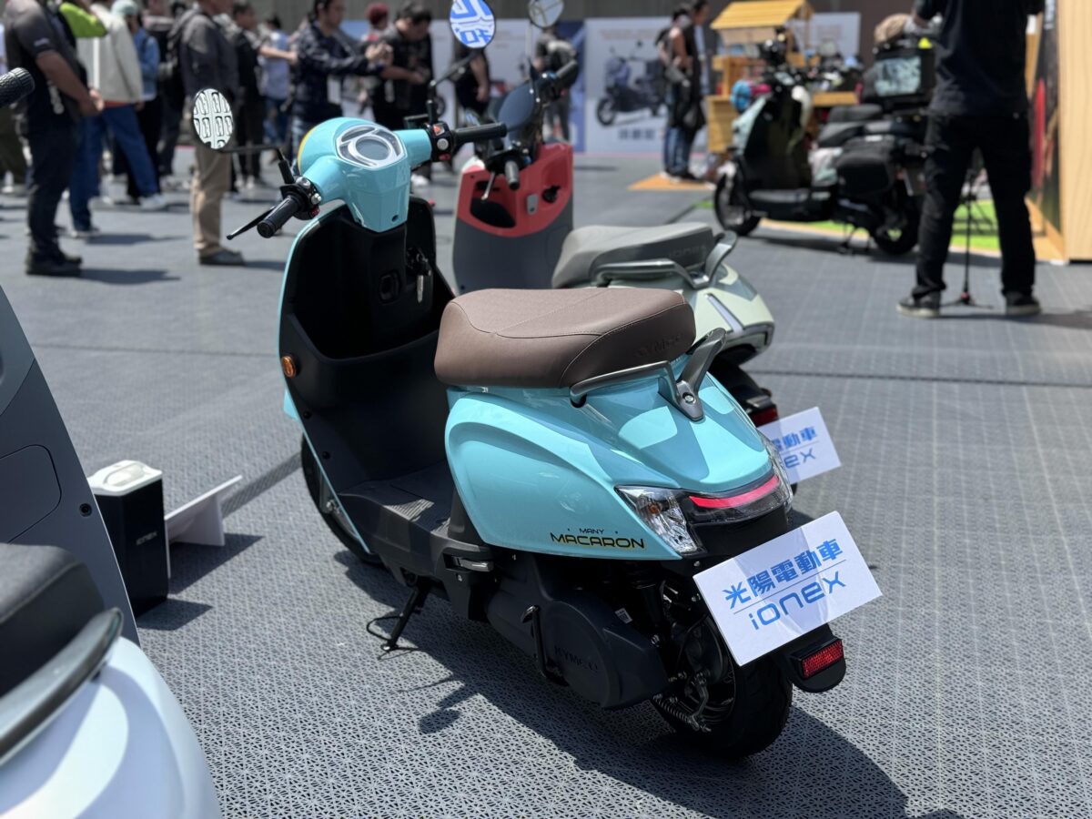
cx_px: 546
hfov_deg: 39.7
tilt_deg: -12.4
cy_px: 410
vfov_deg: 30.3
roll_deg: +0.8
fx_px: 1514
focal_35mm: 48
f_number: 1.78
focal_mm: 6.76
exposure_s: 1/3425
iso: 64
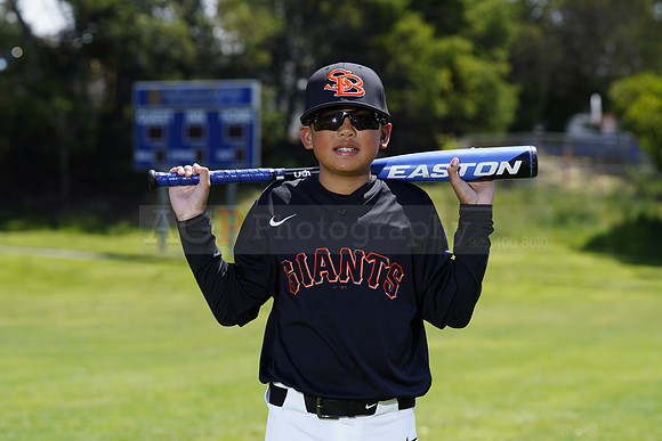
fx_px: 2538
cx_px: 331
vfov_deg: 9.9
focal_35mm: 138
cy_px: 220
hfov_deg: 14.9
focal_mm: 138
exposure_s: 1/250
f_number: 6.3
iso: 100
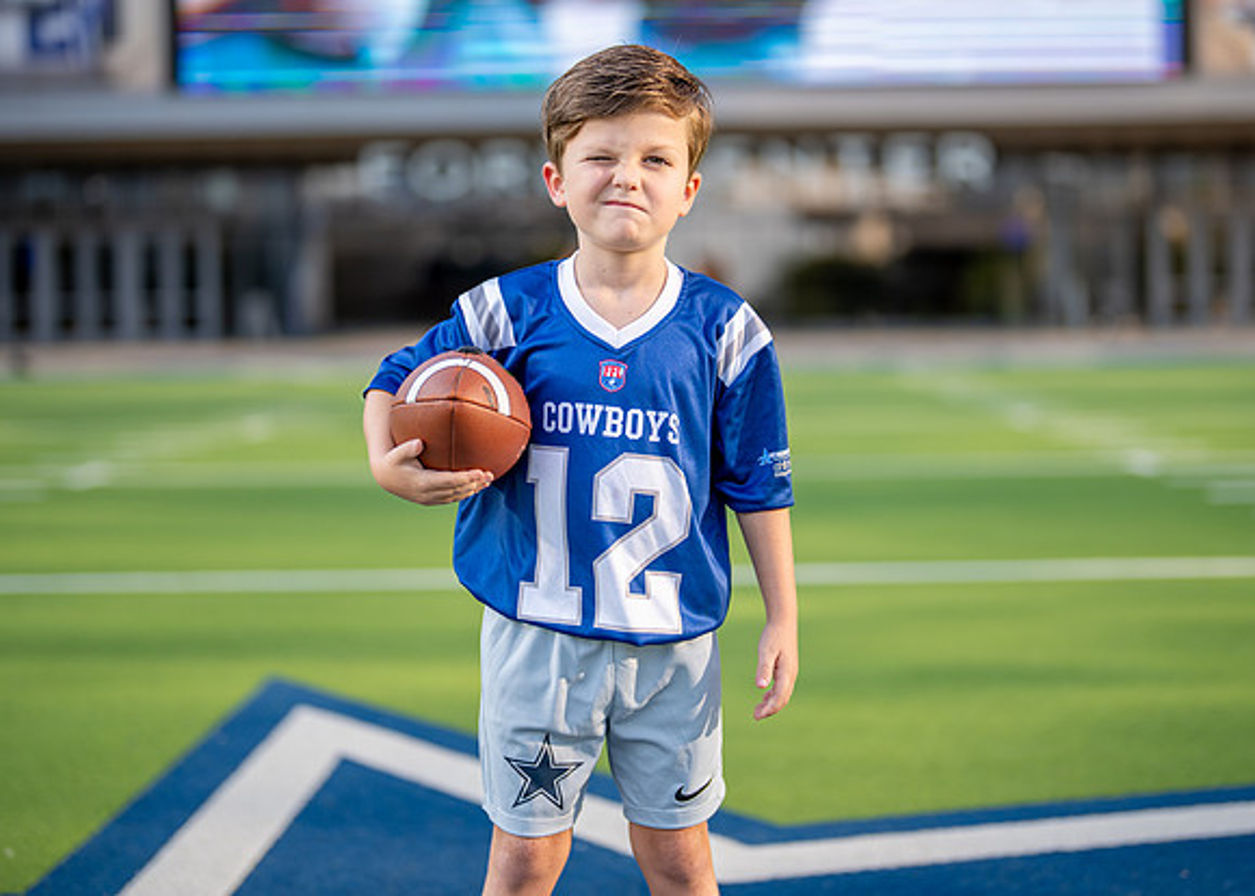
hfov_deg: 31.2
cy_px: 370
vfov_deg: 22.5
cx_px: 653
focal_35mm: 63
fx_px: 2250
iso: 125
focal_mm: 50
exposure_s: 1/3200
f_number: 1.2
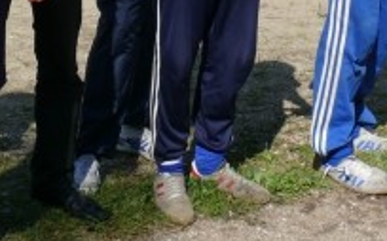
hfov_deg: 20.4
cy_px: -110
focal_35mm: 102
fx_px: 1075
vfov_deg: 12.2
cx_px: 226
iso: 100
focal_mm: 7.4
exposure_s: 1/400
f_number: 5.6
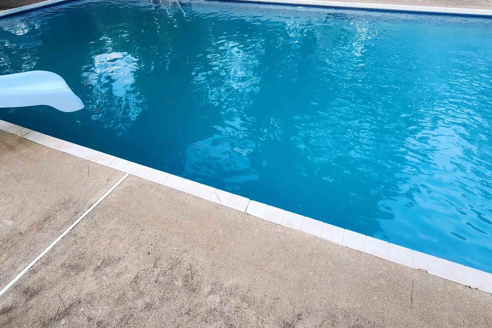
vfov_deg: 56.8
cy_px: 85
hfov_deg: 81.1
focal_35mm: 21
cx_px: 230
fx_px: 287
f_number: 2.2
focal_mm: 2.2
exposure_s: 1/120
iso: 80
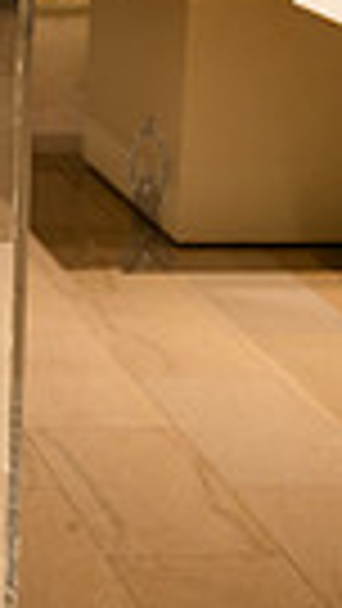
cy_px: -25
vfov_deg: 15.4
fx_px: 2191
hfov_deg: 8.3
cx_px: -436
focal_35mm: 136
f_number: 3.8
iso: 500
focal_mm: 19.5
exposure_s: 1/60
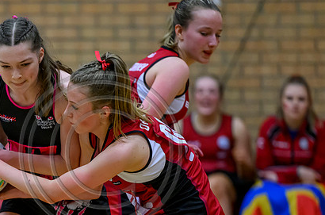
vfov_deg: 3.3
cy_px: 223
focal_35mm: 415
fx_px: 3736
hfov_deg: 5.0
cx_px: 61
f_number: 3.2
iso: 4000
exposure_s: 1/800
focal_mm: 200
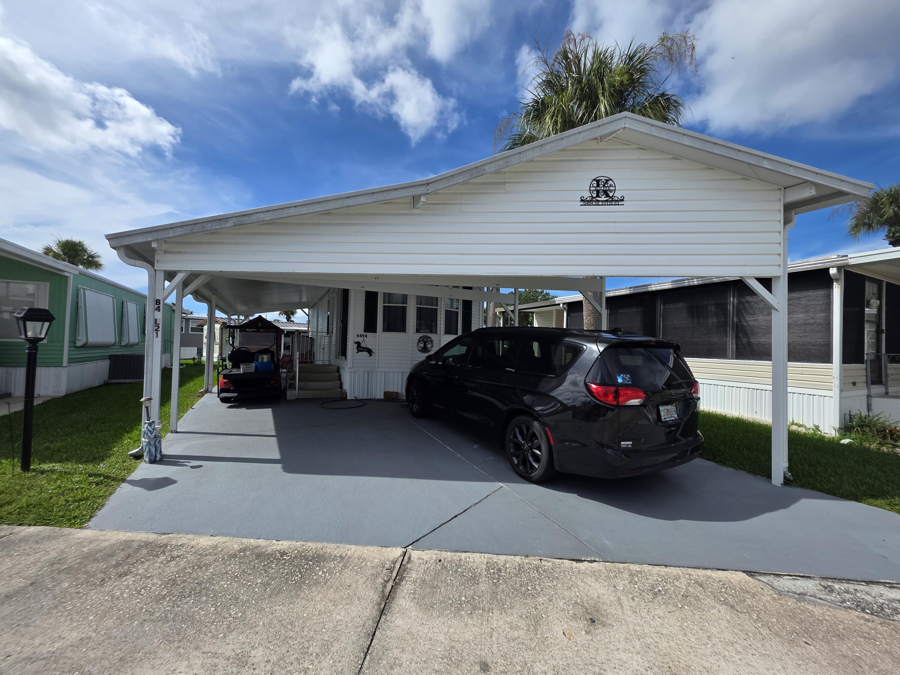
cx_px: 450
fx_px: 338
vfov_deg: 89.9
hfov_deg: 106.2
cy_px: 338
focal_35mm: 13
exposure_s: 1/3034
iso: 40
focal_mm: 2.2
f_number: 1.9
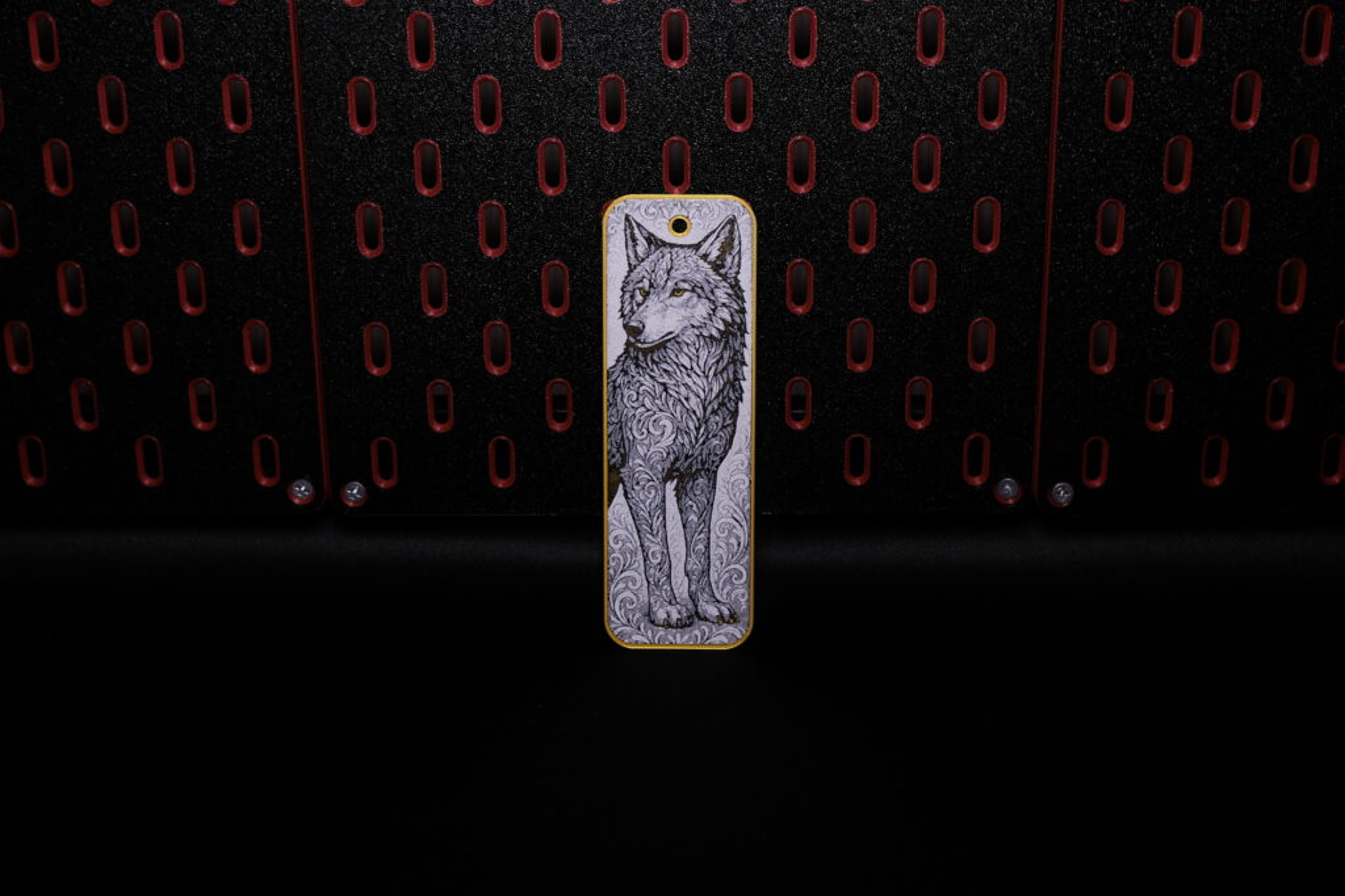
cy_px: 448
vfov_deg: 28.7
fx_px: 1756
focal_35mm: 47
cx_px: 672
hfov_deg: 41.9
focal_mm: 31.4
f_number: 4.7
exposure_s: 1/15
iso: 250
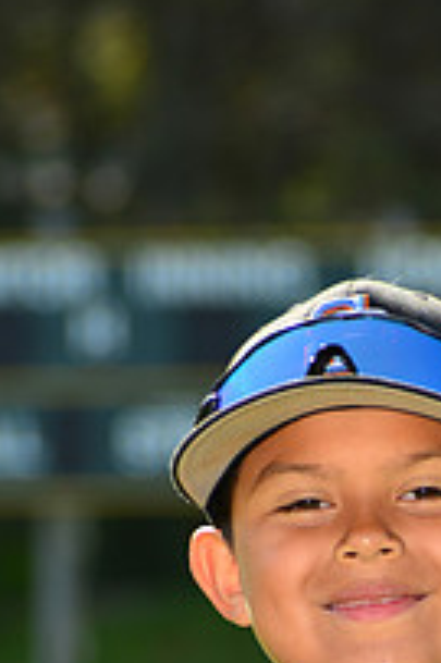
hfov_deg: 2.6
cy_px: 928
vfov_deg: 3.9
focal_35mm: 529
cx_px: 413
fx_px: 9736
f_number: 8
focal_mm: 185
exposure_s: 1/250
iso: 200
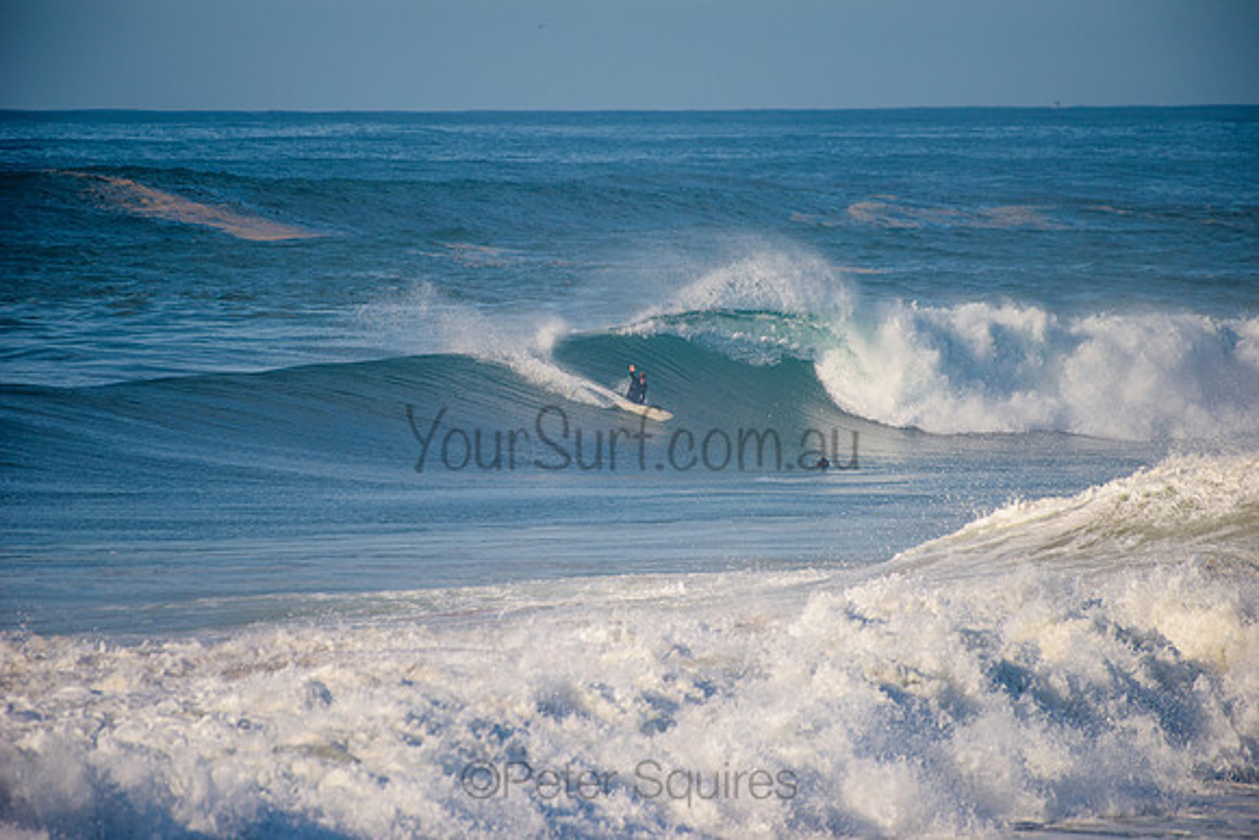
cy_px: 420
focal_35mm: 500
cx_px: 630
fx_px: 17489
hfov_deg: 4.1
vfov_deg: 2.8
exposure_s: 1/1600
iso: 160
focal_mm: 500
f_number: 5.6
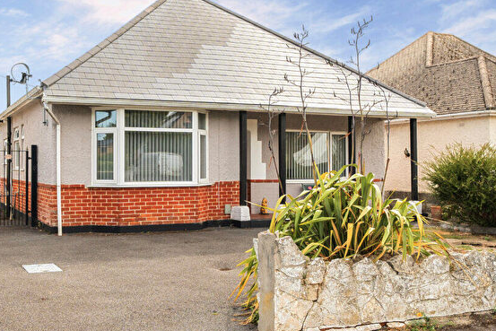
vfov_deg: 31.2
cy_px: 158
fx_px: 593
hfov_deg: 45.1
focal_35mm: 43
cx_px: 189
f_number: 8
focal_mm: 23
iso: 400
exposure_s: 1/500
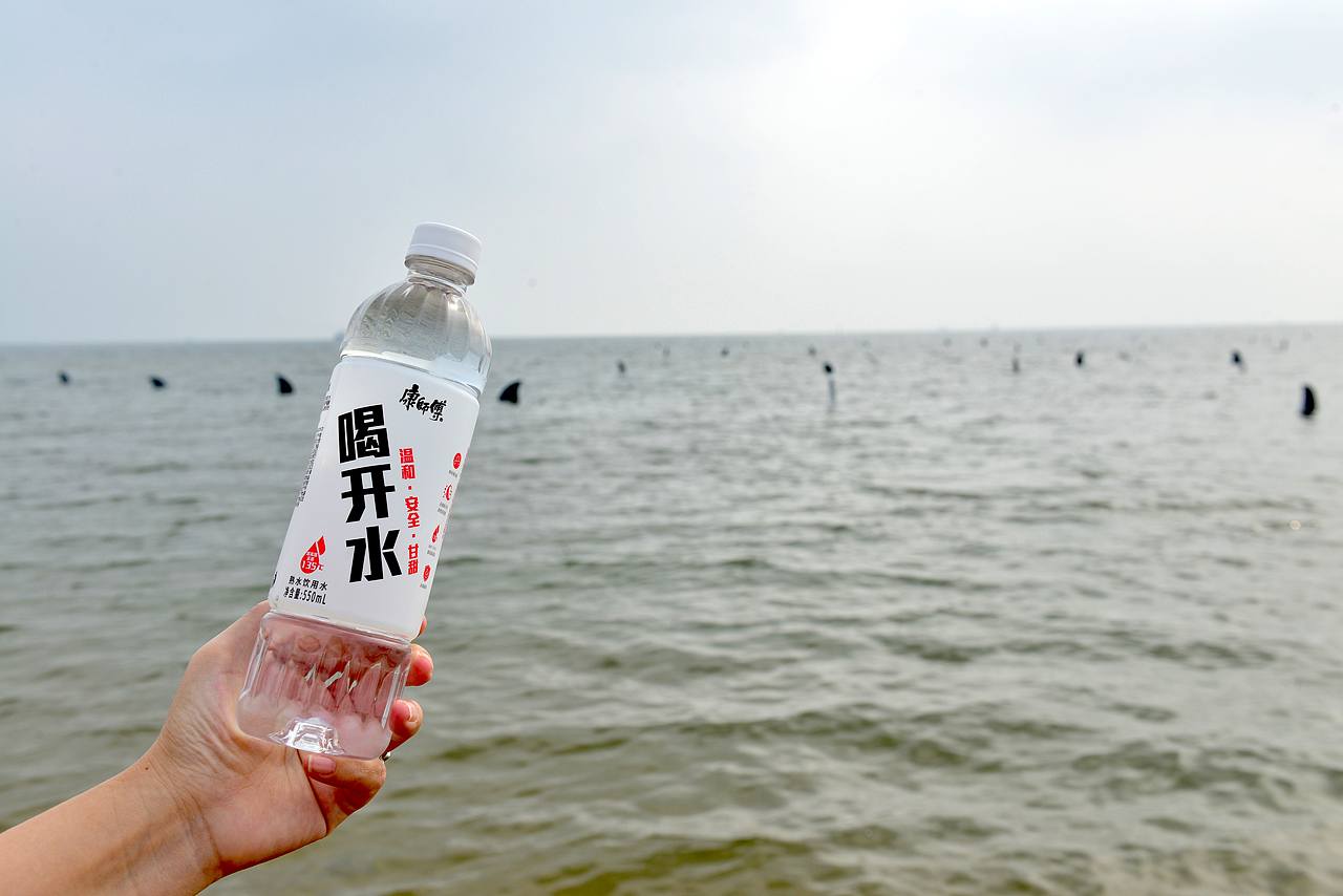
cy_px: 448
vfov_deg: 35.1
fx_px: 1418
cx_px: 672
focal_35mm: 38
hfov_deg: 50.7
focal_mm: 38
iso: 160
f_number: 10
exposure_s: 1/400
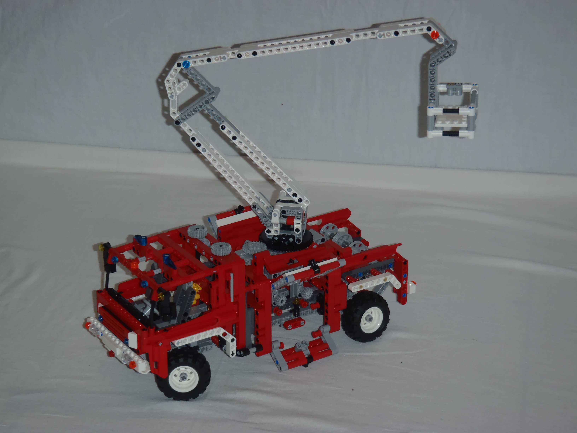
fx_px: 1600
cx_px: 288
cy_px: 216
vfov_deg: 15.4
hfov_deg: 20.4
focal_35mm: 96
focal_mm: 17.22
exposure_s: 1/100
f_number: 4.8
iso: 100
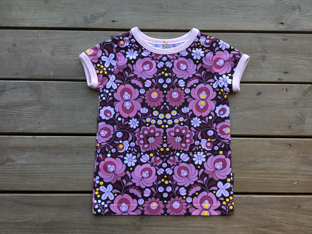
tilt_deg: -82.0
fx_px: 279
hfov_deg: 58.4
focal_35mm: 31
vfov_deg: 45.4
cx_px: 156
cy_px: 117
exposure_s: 1/100
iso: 40
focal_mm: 3.3
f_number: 2.4
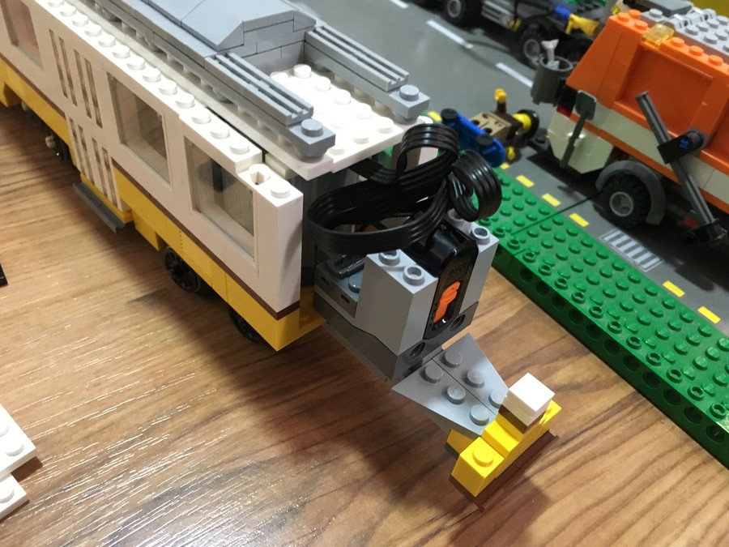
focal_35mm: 29
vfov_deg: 48.2
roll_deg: -6.1
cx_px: 364
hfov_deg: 61.7
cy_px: 274
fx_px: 611
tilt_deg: -44.6
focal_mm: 4.15
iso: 250
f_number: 2.2
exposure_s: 1/17
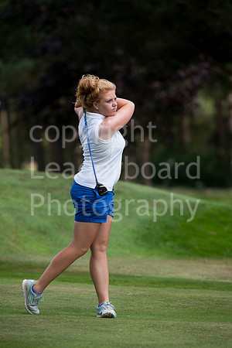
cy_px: 174
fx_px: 2900
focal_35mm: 300
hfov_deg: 4.6
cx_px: 116
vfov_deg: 6.9
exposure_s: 1/1250
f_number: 6.3
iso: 400
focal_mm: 300
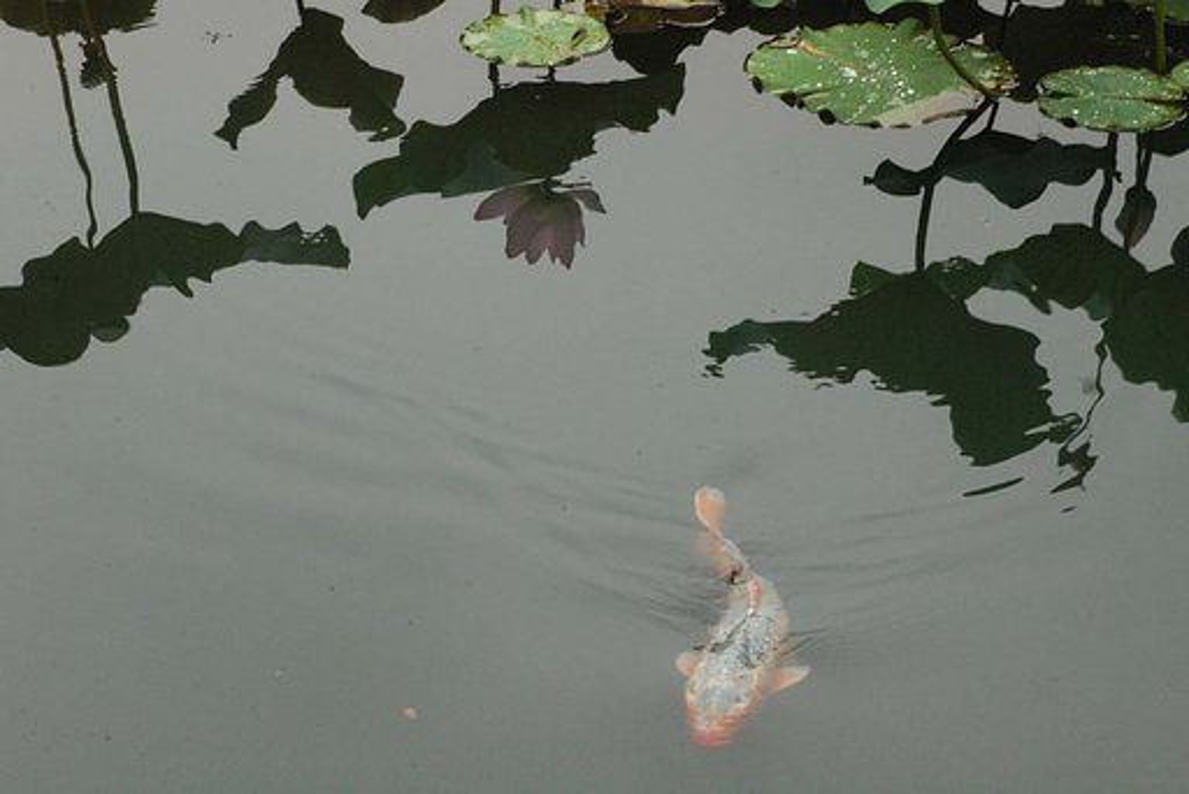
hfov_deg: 15.2
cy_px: 397
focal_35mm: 135
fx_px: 4461
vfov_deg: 10.2
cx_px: 594
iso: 800
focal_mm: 90
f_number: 19
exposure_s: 1/90
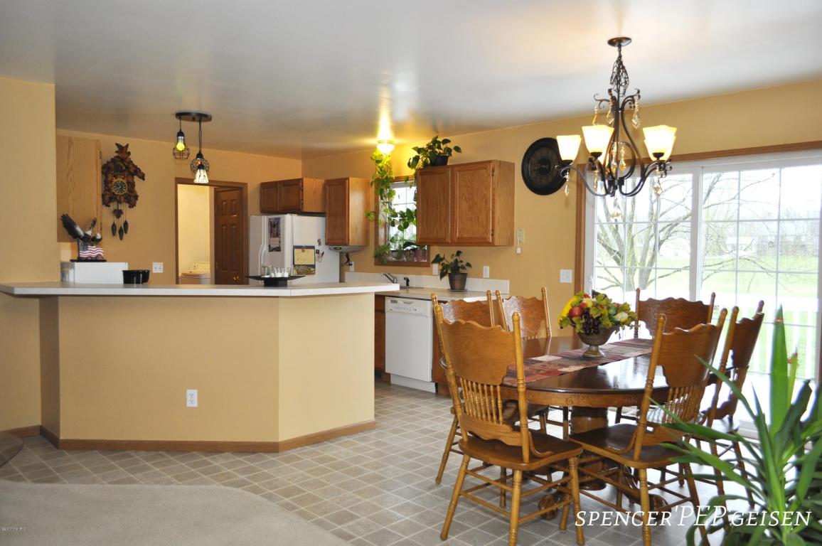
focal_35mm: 27
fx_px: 616
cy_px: 273
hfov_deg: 67.4
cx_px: 411
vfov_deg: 47.8
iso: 400
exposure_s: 1/60
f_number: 4
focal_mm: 18
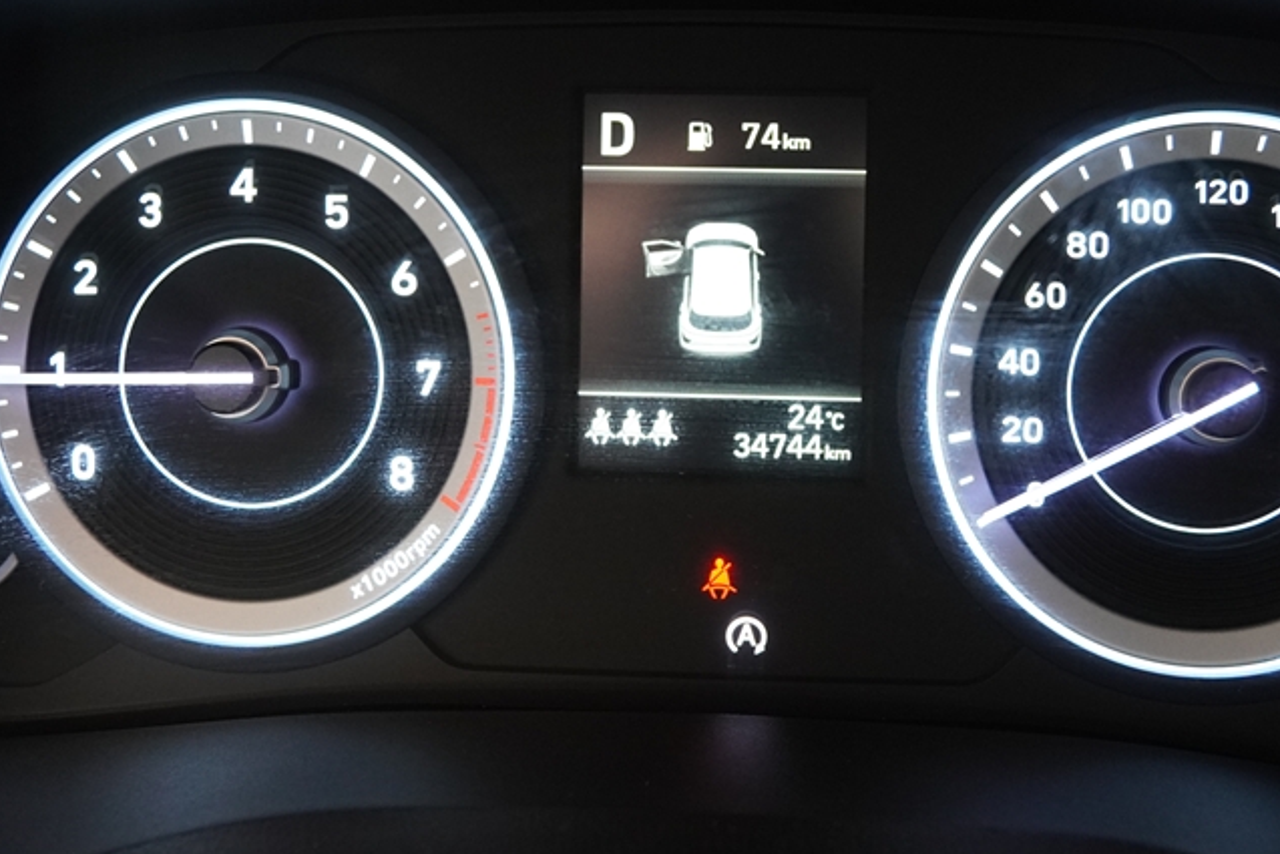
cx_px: 669
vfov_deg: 29.2
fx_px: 1629
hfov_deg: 42.9
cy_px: 308
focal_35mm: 46
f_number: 2.8
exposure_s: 1/160
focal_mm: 19
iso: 2000
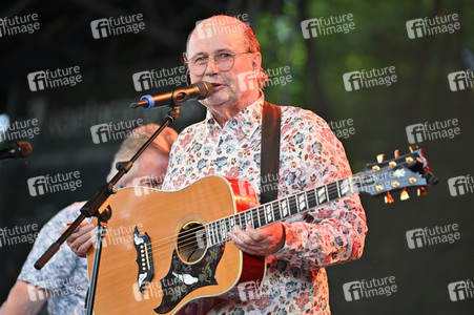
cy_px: 158
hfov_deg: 11.4
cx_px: 237
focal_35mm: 180
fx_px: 2368
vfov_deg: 7.6
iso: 320
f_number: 2.8
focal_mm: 180
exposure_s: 1/500
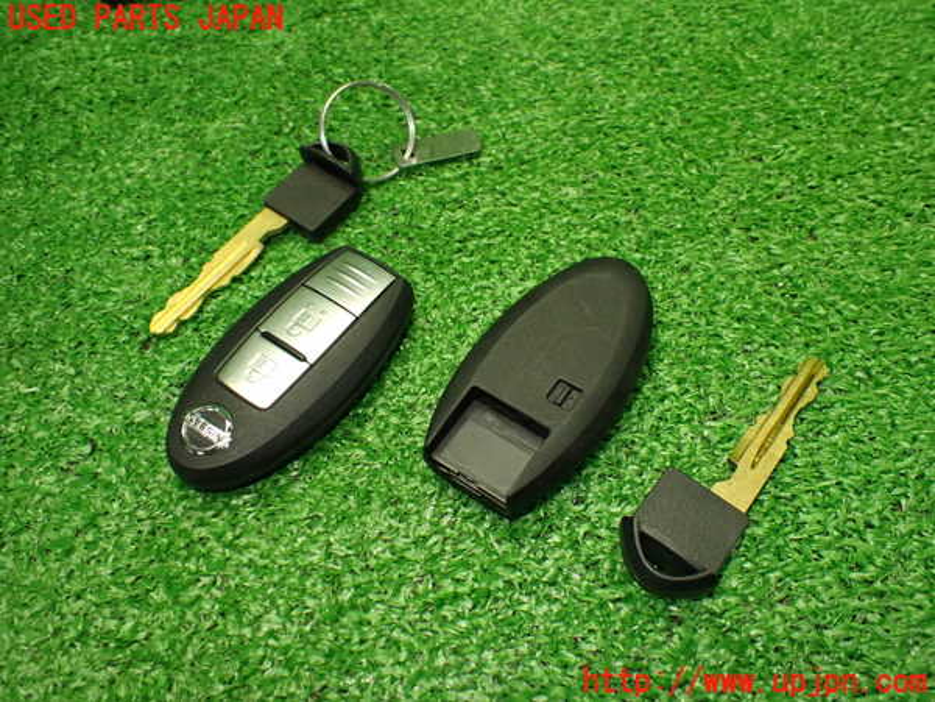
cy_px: 351
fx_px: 810
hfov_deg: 60.0
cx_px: 468
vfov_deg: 46.8
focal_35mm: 30
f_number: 2.3
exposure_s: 1/125
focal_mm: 5.4
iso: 500
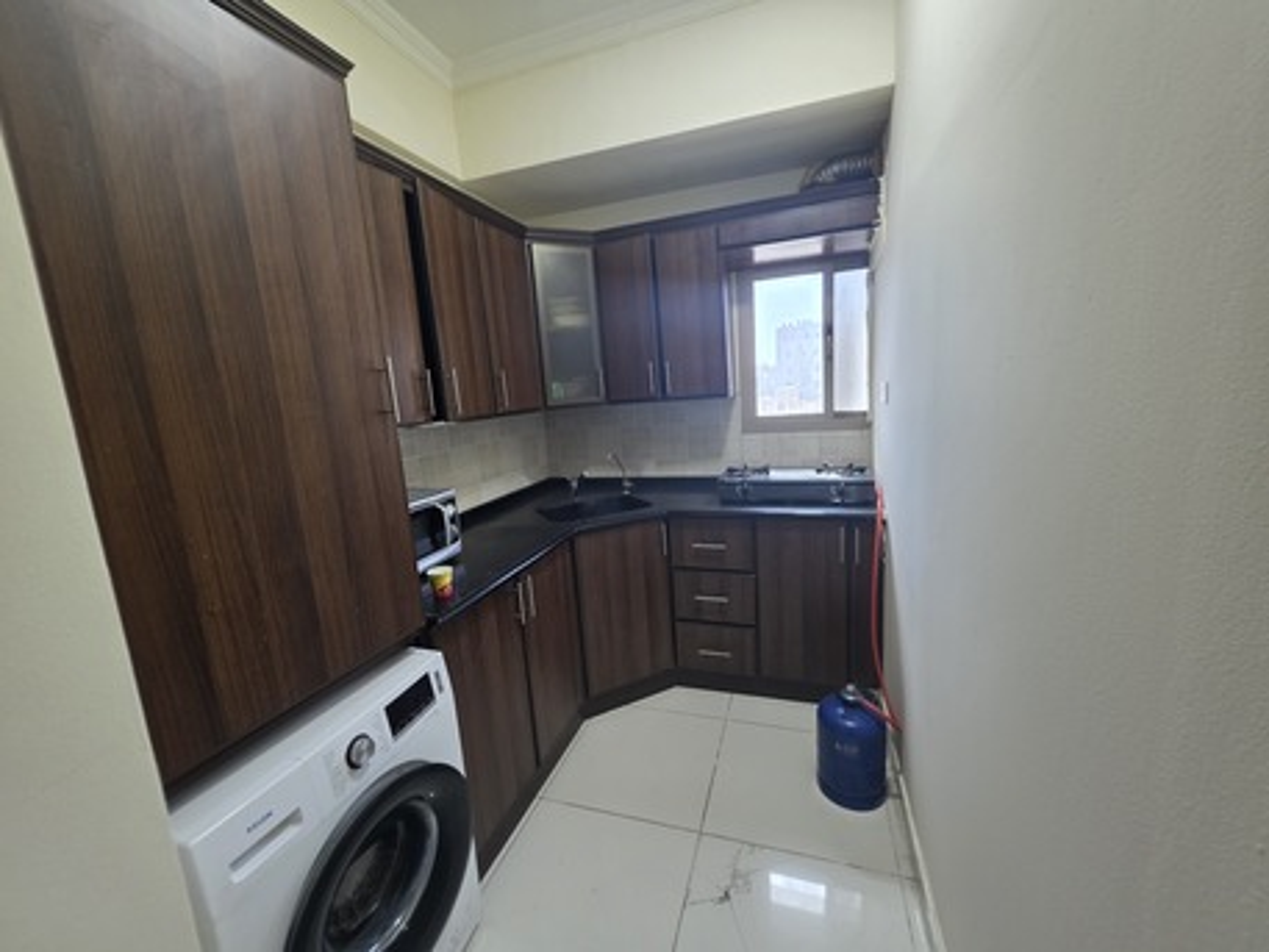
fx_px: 477
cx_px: 634
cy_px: 476
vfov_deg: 89.9
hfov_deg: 106.2
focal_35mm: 13
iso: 160
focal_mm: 2.2
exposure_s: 1/50
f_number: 1.9
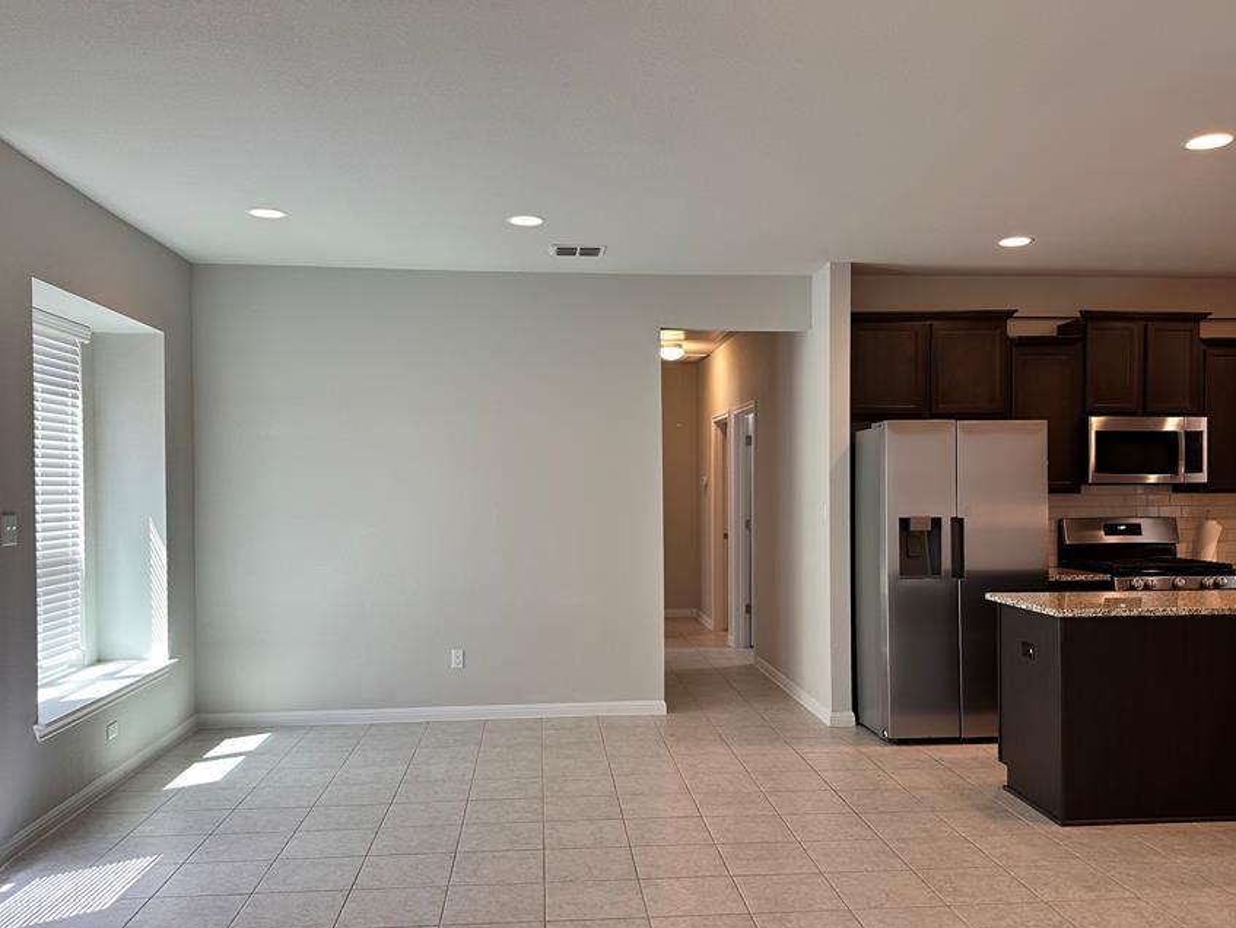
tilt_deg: +0.4
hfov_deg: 61.6
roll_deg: +0.1
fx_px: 1036
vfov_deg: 48.2
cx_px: 630
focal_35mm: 29
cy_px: 490
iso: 160
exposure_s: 1/120
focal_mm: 6.86
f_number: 1.78
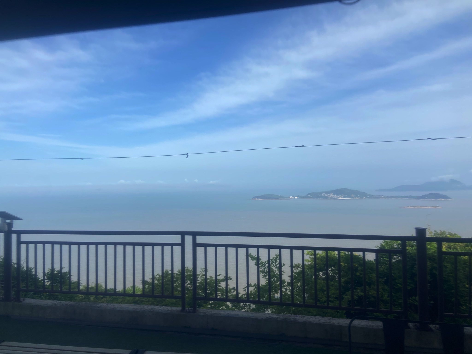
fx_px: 355
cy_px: 177
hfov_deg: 67.3
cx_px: 236
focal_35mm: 26
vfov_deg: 53.1
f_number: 1.8
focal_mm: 4.25
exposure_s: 1/3610
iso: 32
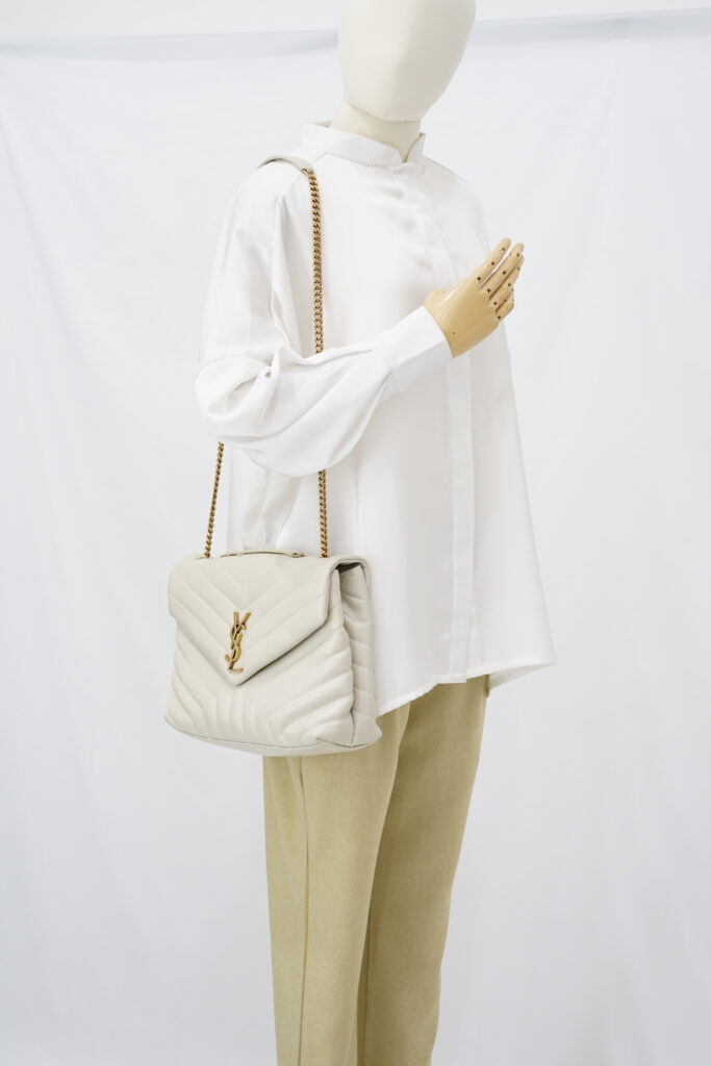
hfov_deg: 27.0
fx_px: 1481
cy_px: 533
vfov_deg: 39.6
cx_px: 356
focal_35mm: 50
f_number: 6.3
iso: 640
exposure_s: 1/10
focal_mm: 50
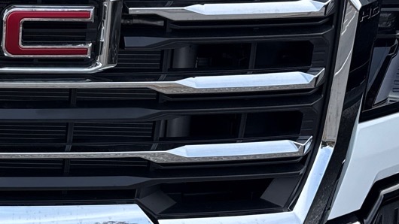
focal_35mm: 79
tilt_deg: -17.9
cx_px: -60
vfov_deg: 15.3
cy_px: 83
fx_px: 836
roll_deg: -1.5
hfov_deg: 24.7
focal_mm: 6.76
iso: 80
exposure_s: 1/1553
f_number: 1.78
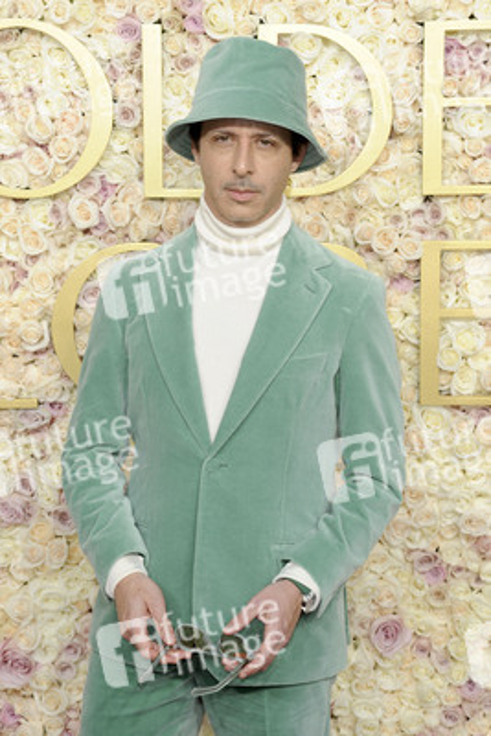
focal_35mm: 120
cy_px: 368
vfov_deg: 17.1
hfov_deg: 11.4
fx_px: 2453
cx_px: 246
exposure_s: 1/250
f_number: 13
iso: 1000
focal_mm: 120
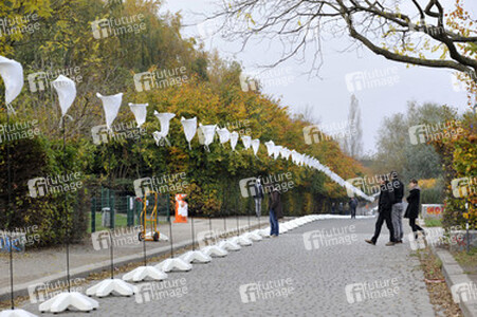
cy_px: 158
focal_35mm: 105
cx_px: 238
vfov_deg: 13.0
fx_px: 1390
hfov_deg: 19.5
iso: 250
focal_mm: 105
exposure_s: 1/200
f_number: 5.6
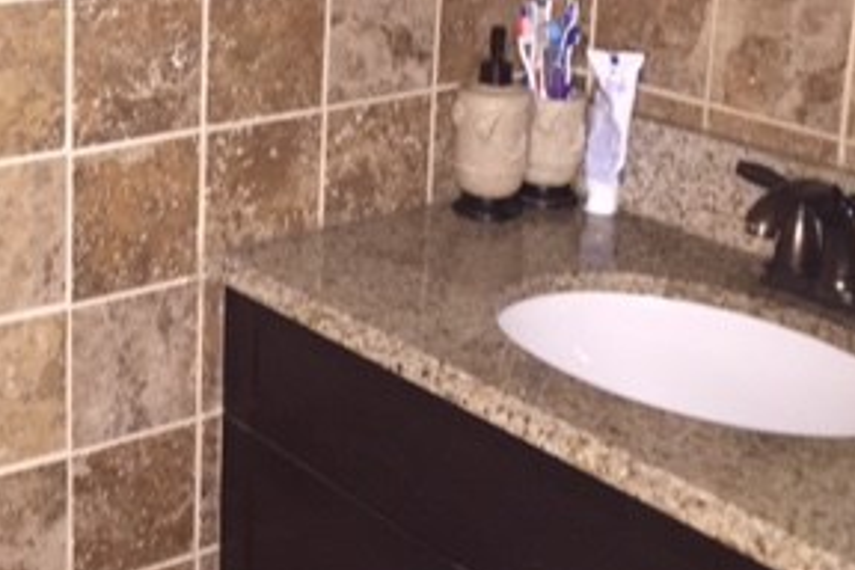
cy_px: 92
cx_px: 71
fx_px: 1591
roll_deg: -0.8
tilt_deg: -14.1
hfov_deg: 28.8
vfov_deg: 20.0
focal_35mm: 67
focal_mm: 4.15
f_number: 2.2
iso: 250
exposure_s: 1/16
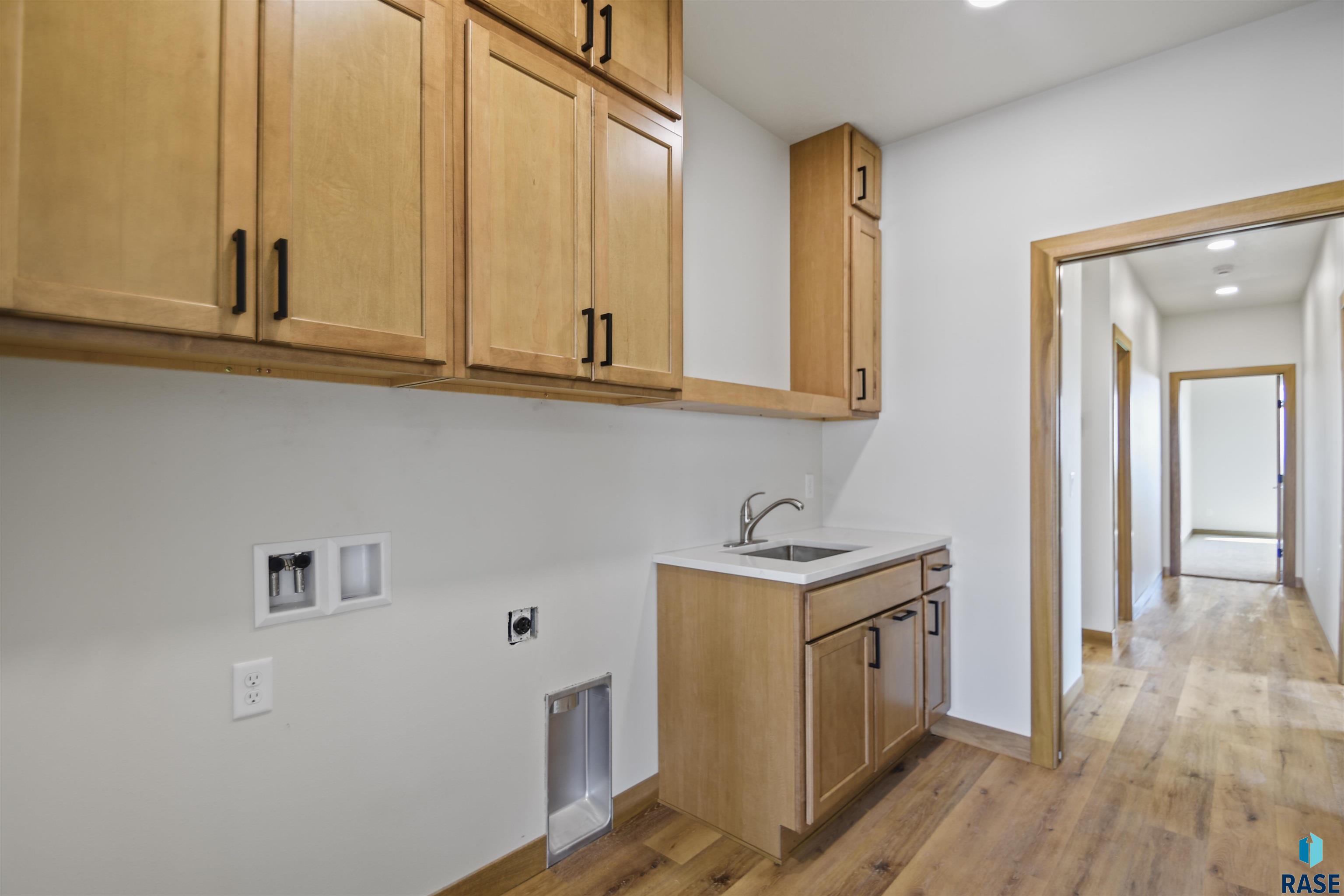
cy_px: 448
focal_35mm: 15
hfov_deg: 100.4
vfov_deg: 77.3
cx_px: 672
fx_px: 560
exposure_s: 1/6
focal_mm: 10
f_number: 4
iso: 100
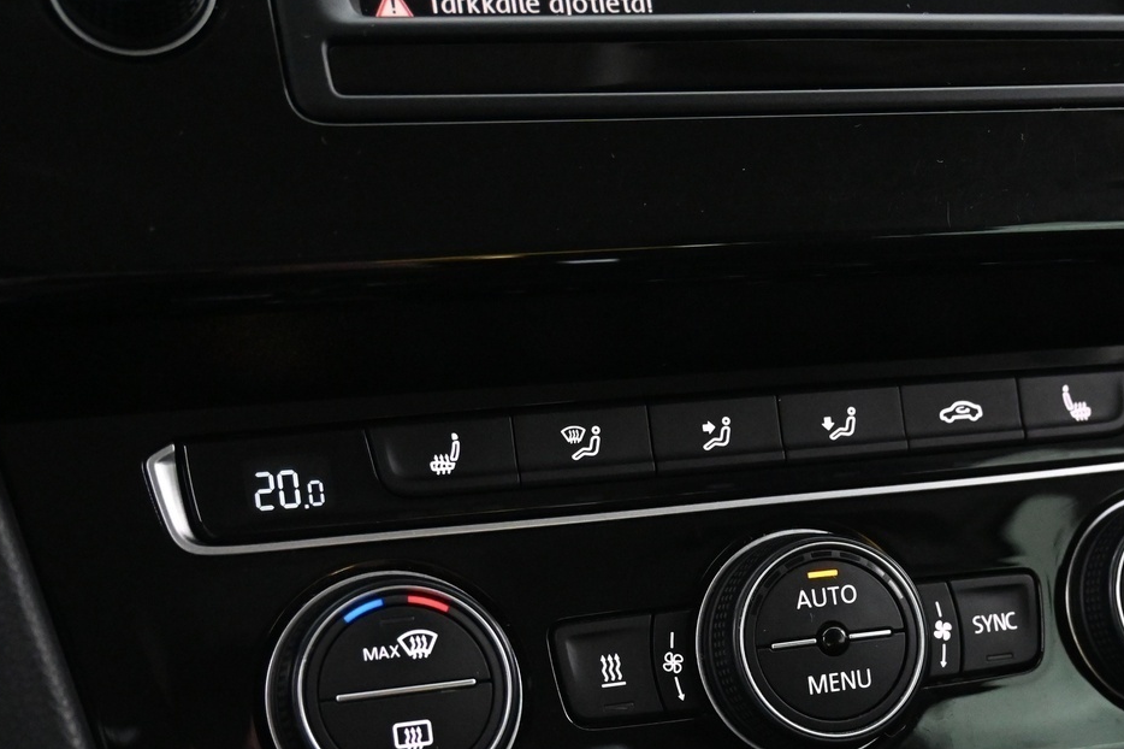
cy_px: 620
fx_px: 1868
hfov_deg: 33.0
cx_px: 803
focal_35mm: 60
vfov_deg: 22.3
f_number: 4.2
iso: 4500
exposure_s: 1/40
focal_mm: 23
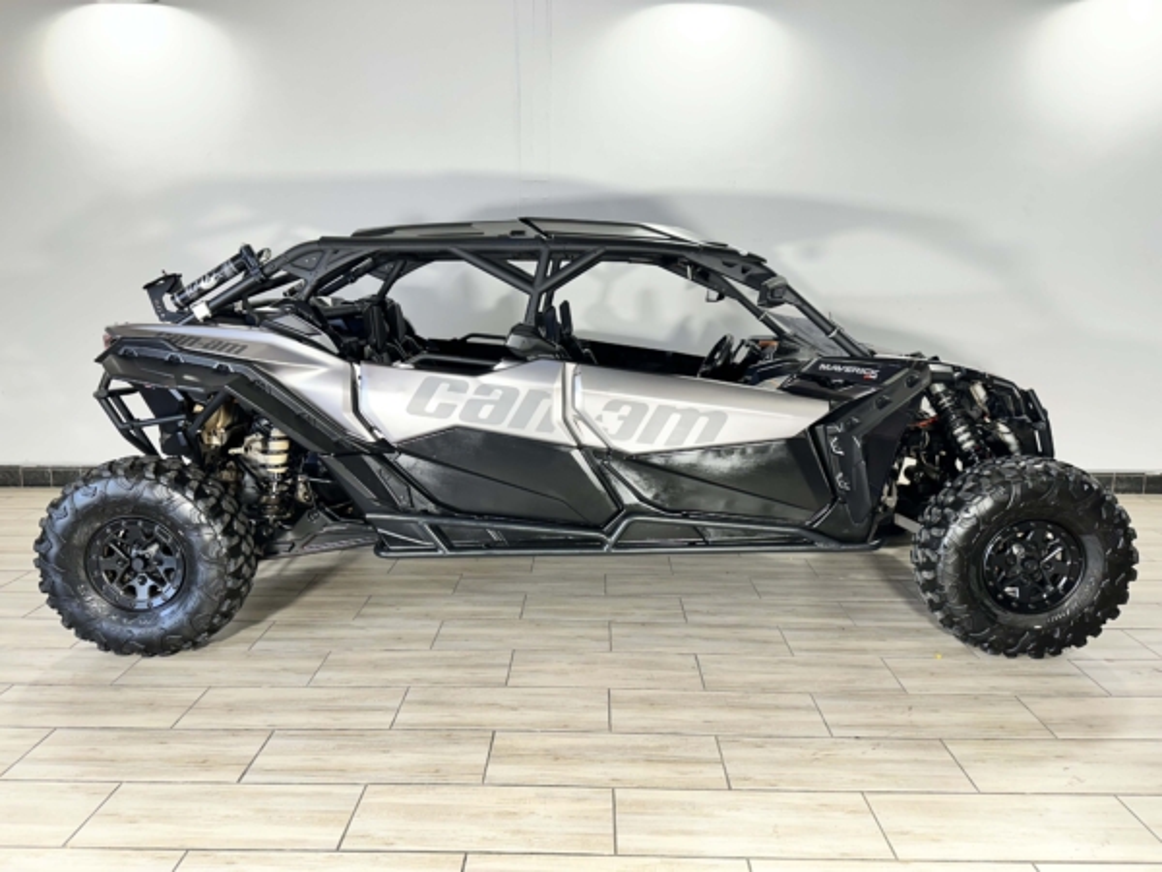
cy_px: 436
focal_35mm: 24
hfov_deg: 71.6
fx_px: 806
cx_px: 581
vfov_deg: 56.8
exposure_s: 1/100
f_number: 1.78
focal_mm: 6.86
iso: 100
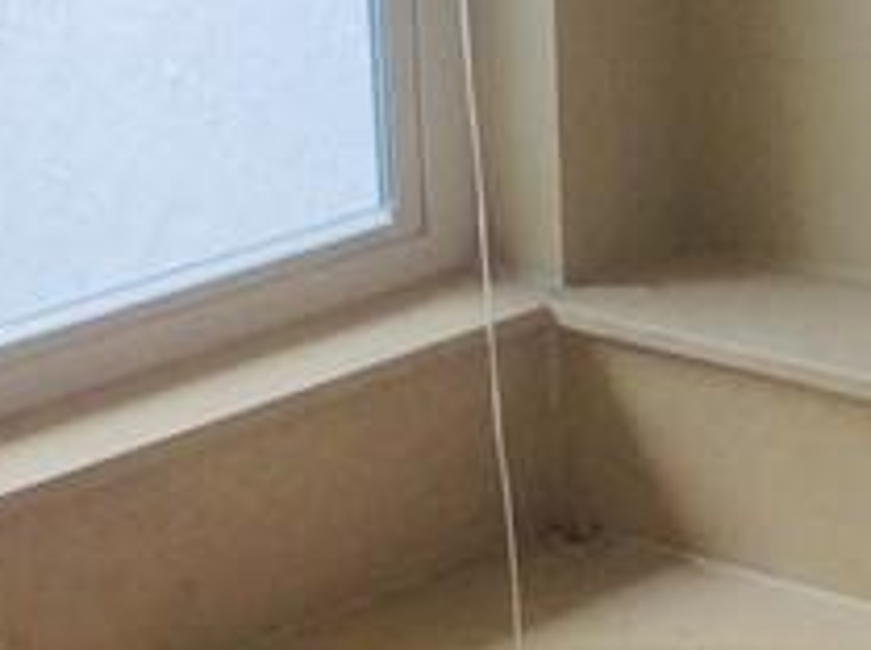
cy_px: 521
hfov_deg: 12.5
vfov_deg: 9.4
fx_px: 3944
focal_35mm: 157
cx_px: 842
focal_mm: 3.3
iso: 40
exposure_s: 1/60
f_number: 2.4
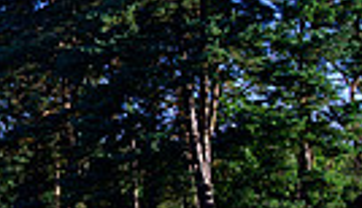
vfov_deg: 11.2
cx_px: -404
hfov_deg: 15.0
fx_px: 1061
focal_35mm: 110
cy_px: 86
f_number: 7.1
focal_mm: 24
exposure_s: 1/160
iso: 160
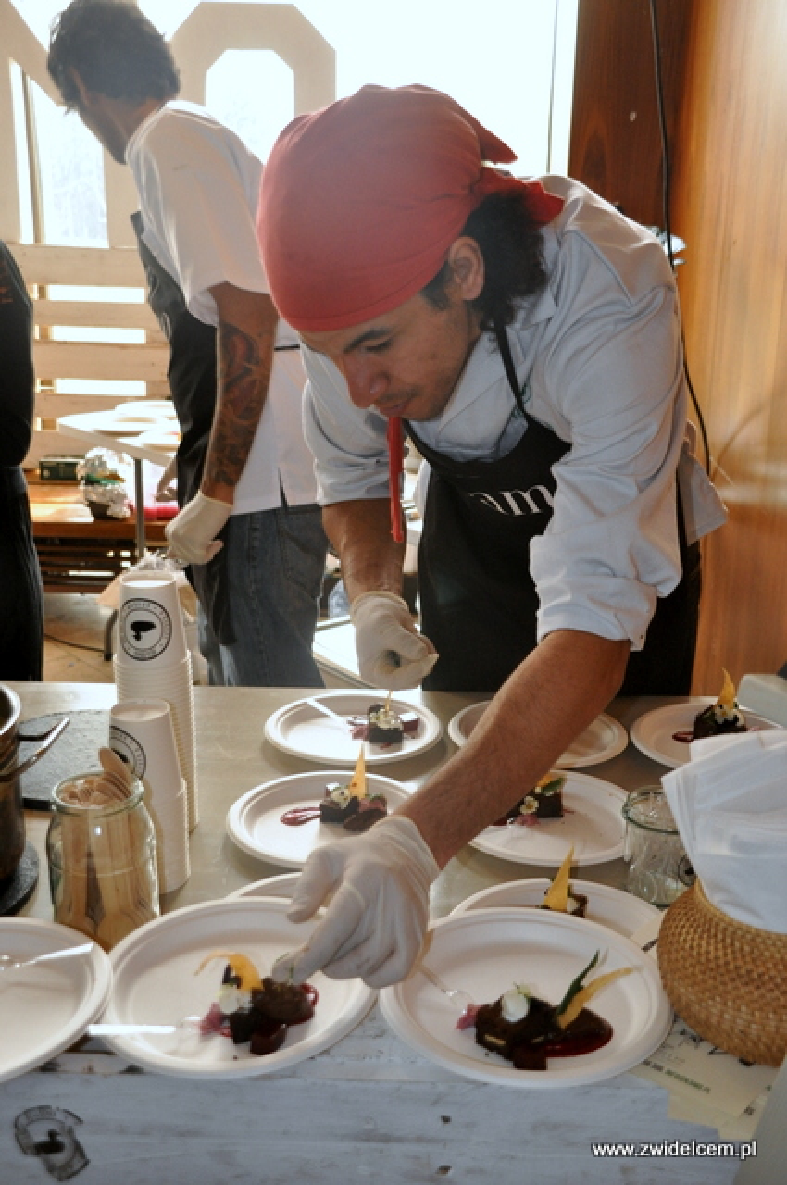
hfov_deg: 34.1
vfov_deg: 49.6
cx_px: 394
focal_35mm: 39
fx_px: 1282
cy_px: 592
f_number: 4
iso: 800
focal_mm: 26
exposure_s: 1/100
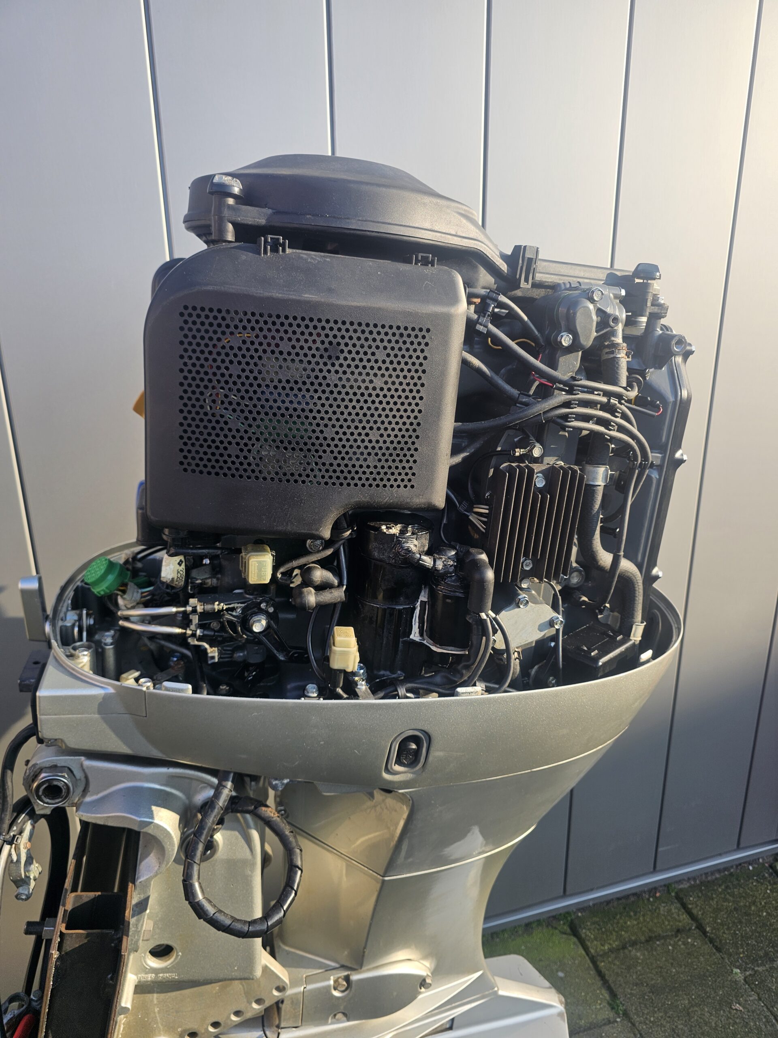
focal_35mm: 23
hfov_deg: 58.9
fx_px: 689
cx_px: 389
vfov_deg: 73.9
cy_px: 519
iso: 10
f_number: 1.7
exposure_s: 1/215
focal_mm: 6.3
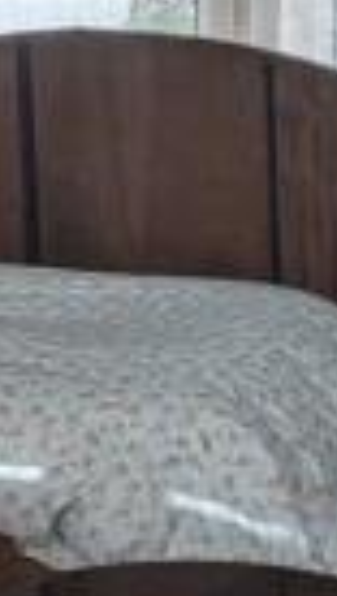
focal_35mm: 194
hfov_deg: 5.7
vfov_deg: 11.1
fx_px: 3071
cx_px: -838
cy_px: 324
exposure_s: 1/362
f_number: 1.68
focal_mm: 6.9
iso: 20
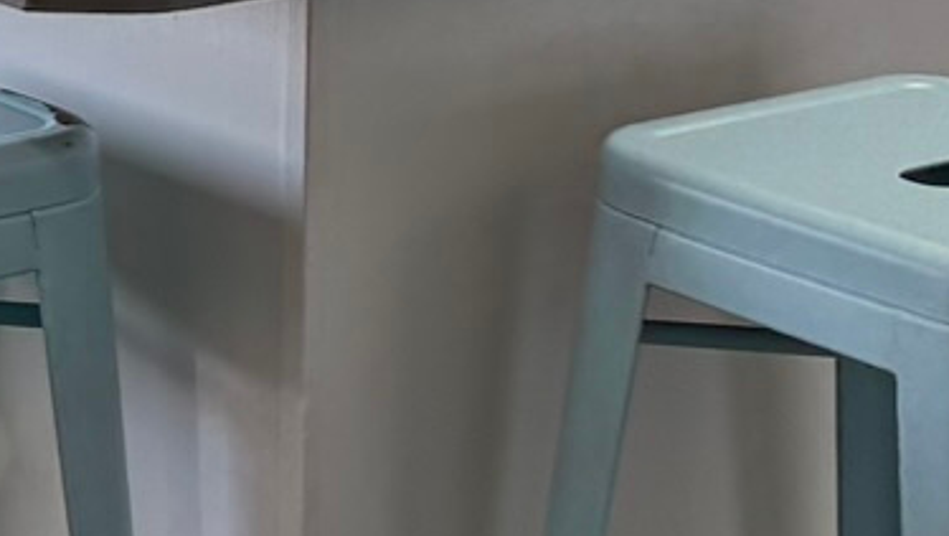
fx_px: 3601
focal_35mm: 143
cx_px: 5
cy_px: -627
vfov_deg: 8.0
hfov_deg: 14.8
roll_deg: -1.0
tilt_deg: -4.0
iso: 250
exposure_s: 1/120
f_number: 1.78
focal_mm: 6.76
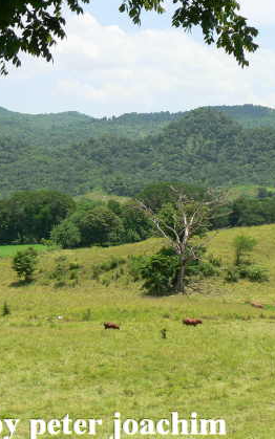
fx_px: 1271
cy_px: 217
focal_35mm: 106
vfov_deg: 19.6
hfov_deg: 12.2
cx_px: 265
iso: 64
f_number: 4
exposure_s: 1/400
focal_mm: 12.6
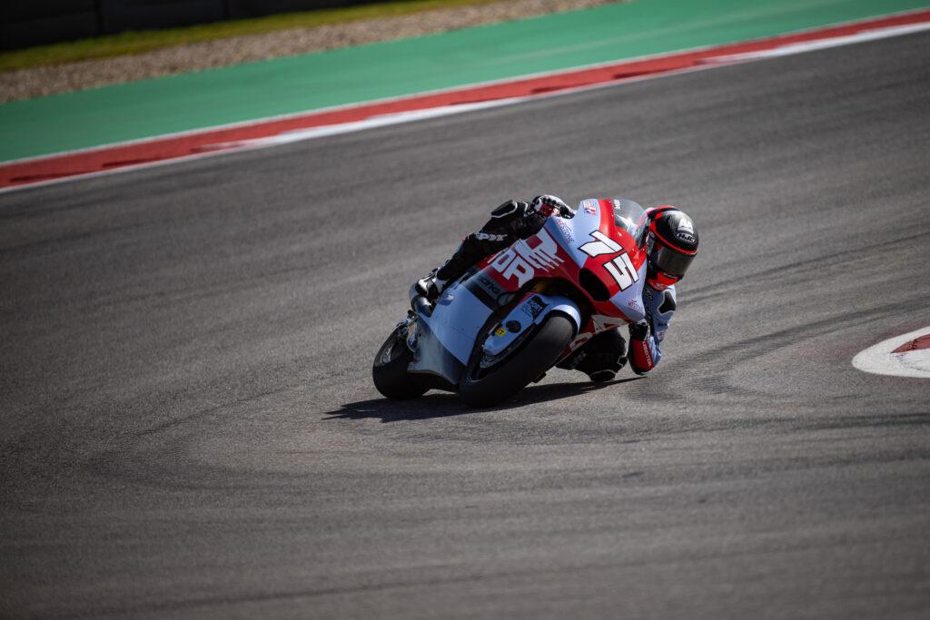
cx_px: 465
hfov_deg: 5.2
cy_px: 310
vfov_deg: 3.4
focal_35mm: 400
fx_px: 10334
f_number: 4.5
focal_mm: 400
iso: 200
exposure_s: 1/2000
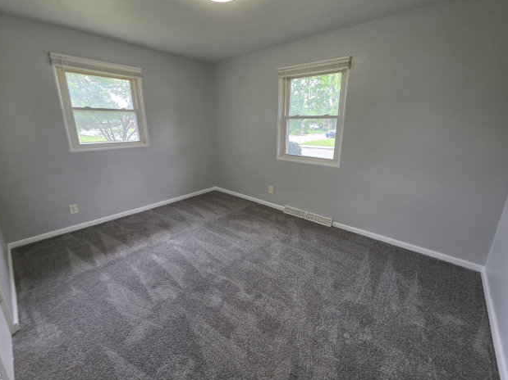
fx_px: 205
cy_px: 183
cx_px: 250
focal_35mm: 14
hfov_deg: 102.1
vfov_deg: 85.6
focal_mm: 2.2
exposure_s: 1/120
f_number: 1.9
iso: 200
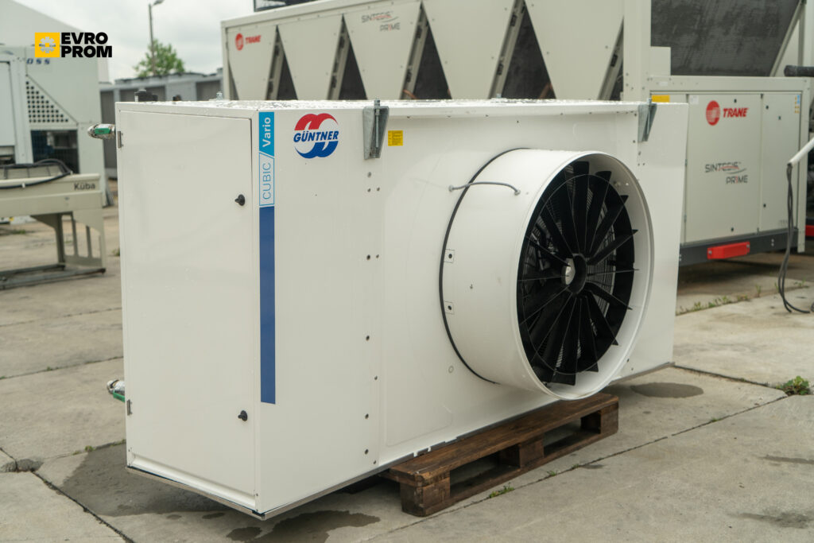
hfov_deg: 45.4
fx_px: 972
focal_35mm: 43
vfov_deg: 31.2
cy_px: 272
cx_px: 407
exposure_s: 1/640
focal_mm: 43
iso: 200
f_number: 4
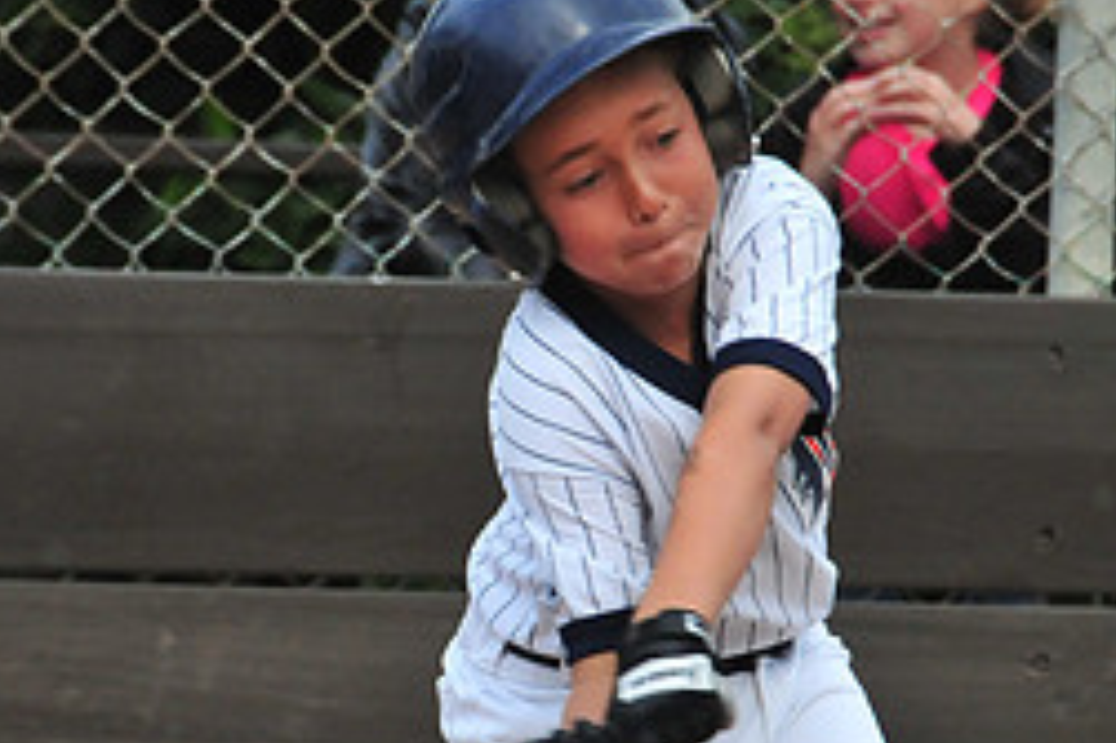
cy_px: 412
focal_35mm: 692
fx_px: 21437
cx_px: 489
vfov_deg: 2.0
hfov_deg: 3.0
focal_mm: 200
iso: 800
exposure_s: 1/500
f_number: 8
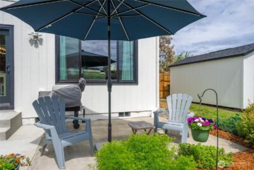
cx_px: 127
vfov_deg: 55.1
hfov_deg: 76.1
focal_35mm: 23
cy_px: 85
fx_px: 162
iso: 80
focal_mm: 23
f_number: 7.1
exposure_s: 1/400
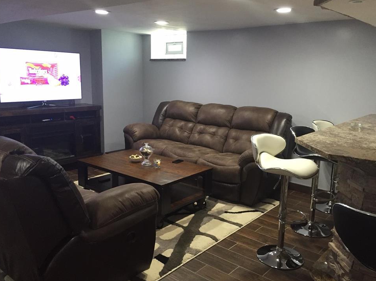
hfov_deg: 58.4
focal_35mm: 31
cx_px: 189
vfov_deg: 45.4
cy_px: 136
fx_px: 337
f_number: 2.2
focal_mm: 4.15
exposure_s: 1/30
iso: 160
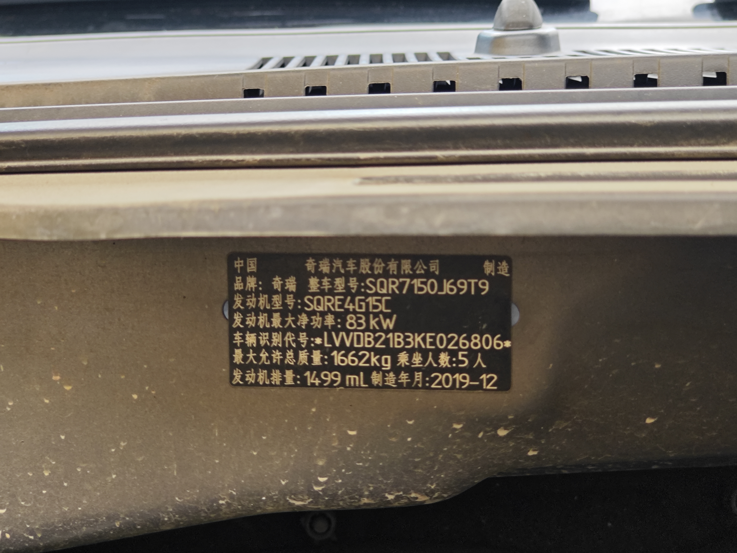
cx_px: 368
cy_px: 276
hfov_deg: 26.0
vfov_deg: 19.6
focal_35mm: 75
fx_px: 1597
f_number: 1.8
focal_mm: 9.87
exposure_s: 1/33.3
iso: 200
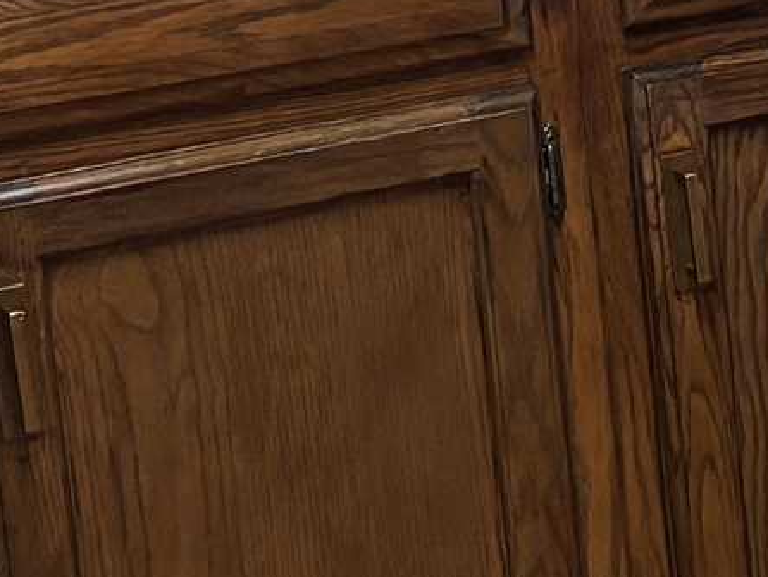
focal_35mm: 179
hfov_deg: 9.2
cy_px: -320
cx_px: 2165
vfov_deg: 8.1
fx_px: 3973
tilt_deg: -8.5
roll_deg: +2.0
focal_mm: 5.96
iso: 160
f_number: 1.6
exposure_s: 1/60
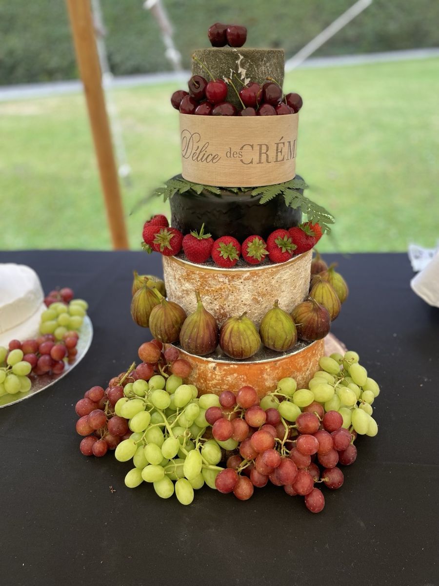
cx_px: 220
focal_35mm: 26
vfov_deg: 67.3
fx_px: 440
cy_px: 293
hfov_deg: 53.1
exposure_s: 1/127
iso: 32
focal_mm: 4.2
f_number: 1.6
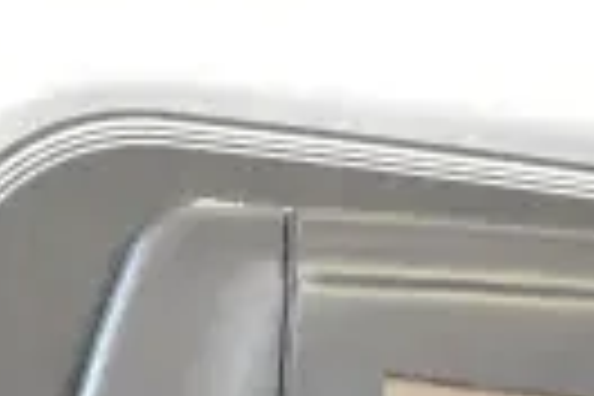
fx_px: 3321
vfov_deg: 6.6
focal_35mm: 201
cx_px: 580
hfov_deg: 10.1
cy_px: 853
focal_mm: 29
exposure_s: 1/125
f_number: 5.6
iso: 6400
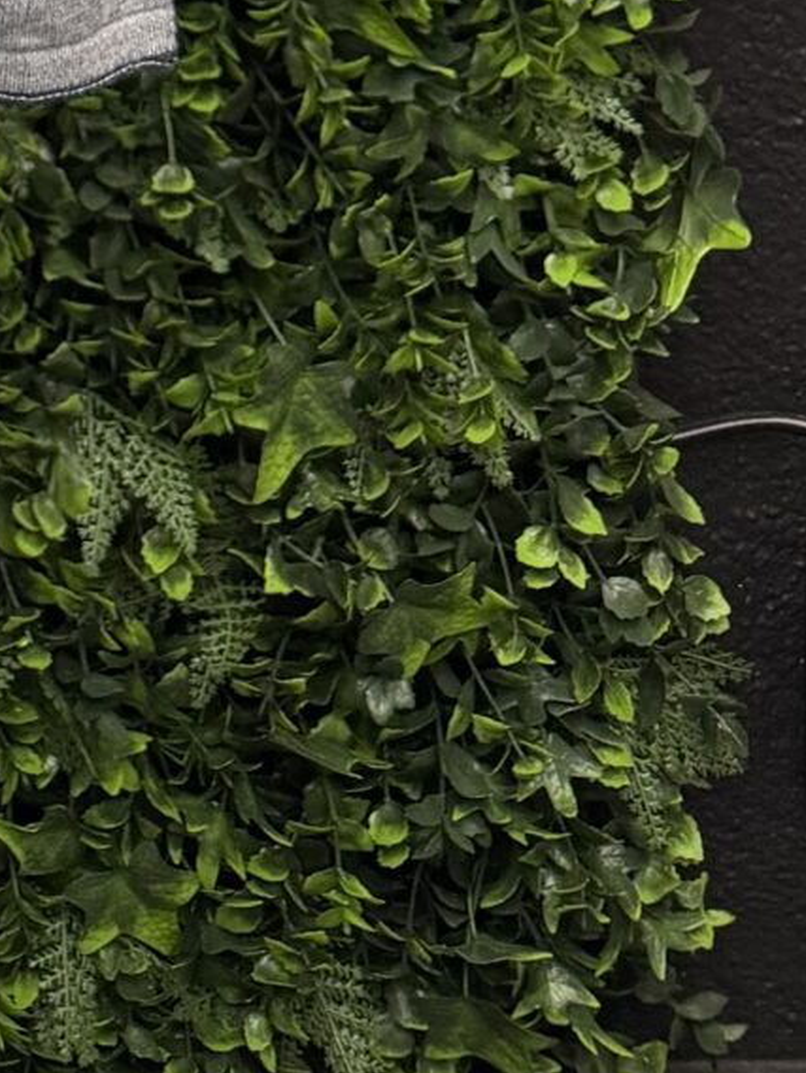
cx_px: -717
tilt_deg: -3.1
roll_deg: +0.1
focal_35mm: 108
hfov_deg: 12.4
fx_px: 3352
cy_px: -1339
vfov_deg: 14.0
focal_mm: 6.76
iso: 100
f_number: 1.78
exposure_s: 1/84
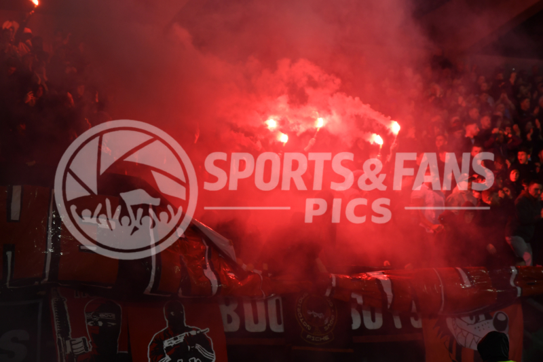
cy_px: 181
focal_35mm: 75
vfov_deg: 18.2
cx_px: 272
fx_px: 1131
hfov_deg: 27.0
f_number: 2.8
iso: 220
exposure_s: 1/640
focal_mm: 50
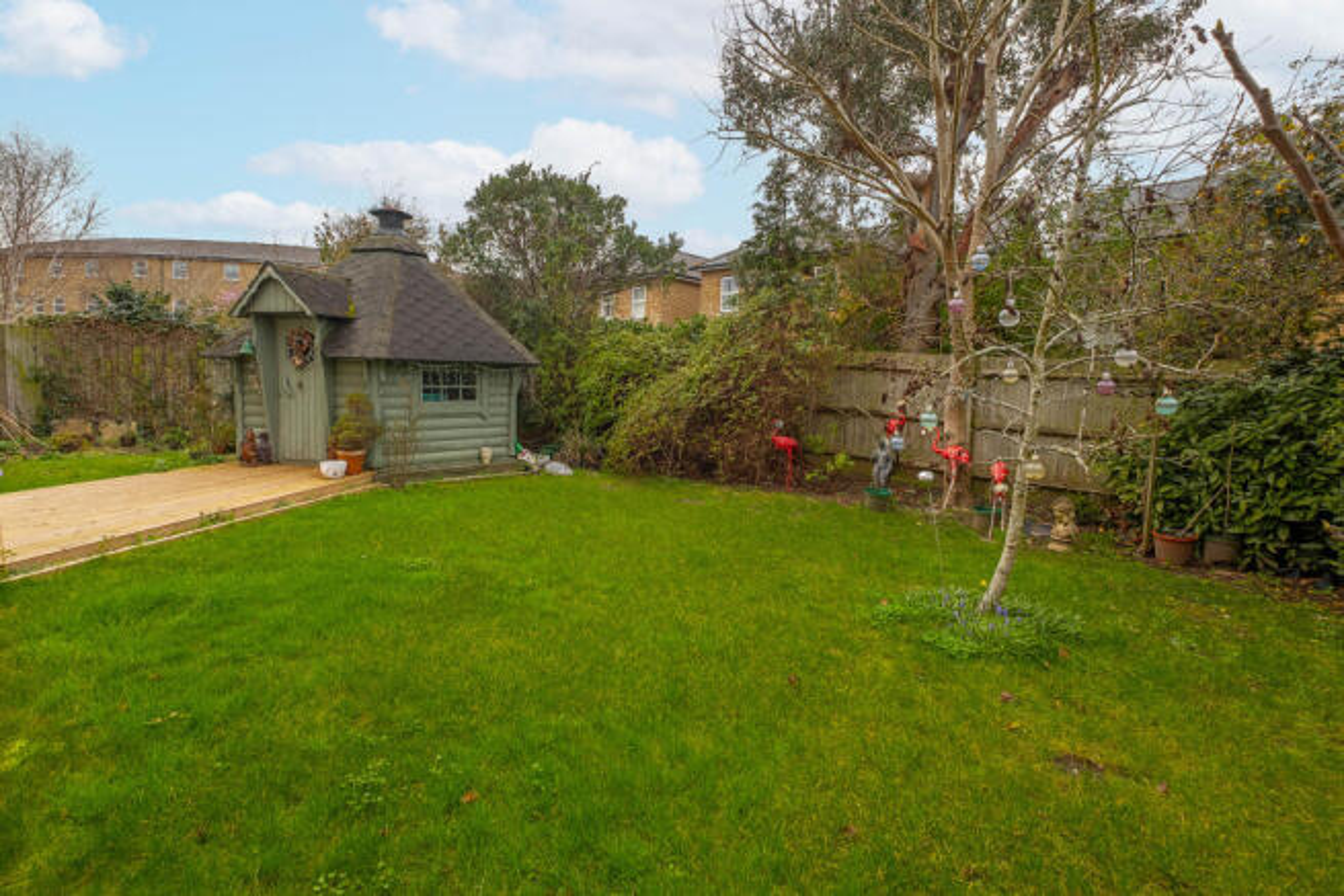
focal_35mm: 15
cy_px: 448
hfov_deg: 100.4
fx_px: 560
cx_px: 672
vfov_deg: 77.4
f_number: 5.6
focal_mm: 10
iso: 400
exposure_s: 1/160
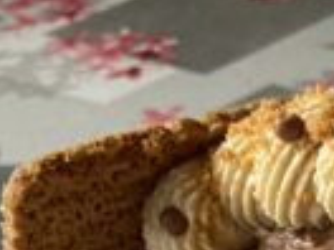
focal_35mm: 131
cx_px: 593
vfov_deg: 10.6
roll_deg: +2.9
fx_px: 1264
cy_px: 460
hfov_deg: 13.6
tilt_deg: -40.1
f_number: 1.8
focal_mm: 4.25
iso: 160
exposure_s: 1/60
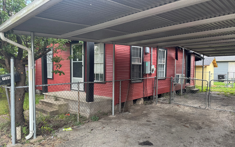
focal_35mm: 26
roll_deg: -1.1
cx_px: 119
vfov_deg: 47.6
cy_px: 79
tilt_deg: -4.0
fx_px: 166
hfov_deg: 70.4
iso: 80
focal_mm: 6.76
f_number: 1.78
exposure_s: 1/358
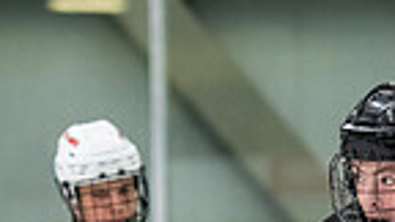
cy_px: 549
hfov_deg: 3.7
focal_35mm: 586
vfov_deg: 2.1
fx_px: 6138
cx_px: 409
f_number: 3.2
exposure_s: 1/640
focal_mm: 125
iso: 2000
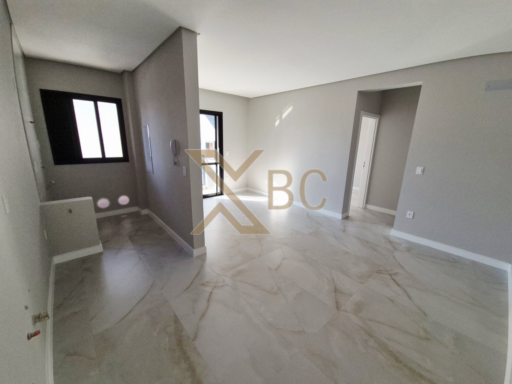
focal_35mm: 13
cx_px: 256
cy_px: 192
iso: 50
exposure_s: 1/154
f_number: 2.2
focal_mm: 2.2
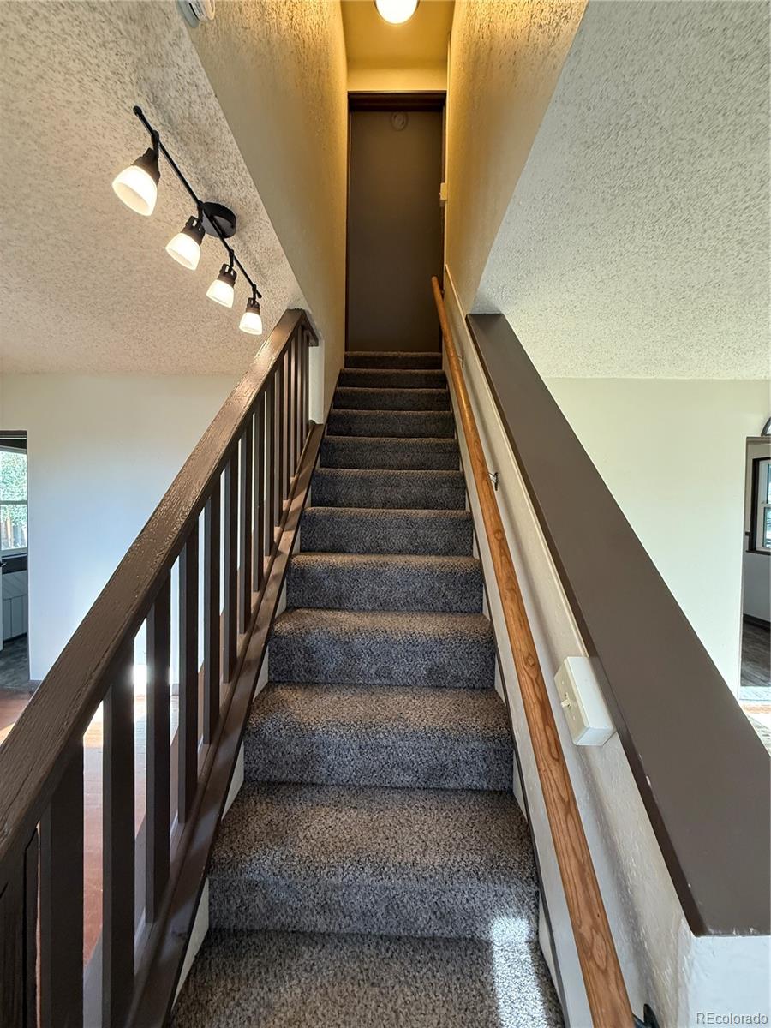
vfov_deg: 102.1
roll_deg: -1.3
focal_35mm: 14
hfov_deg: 85.7
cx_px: 386
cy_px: 514
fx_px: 416
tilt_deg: -0.2
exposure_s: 1/120
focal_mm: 2.22
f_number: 2.2
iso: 500
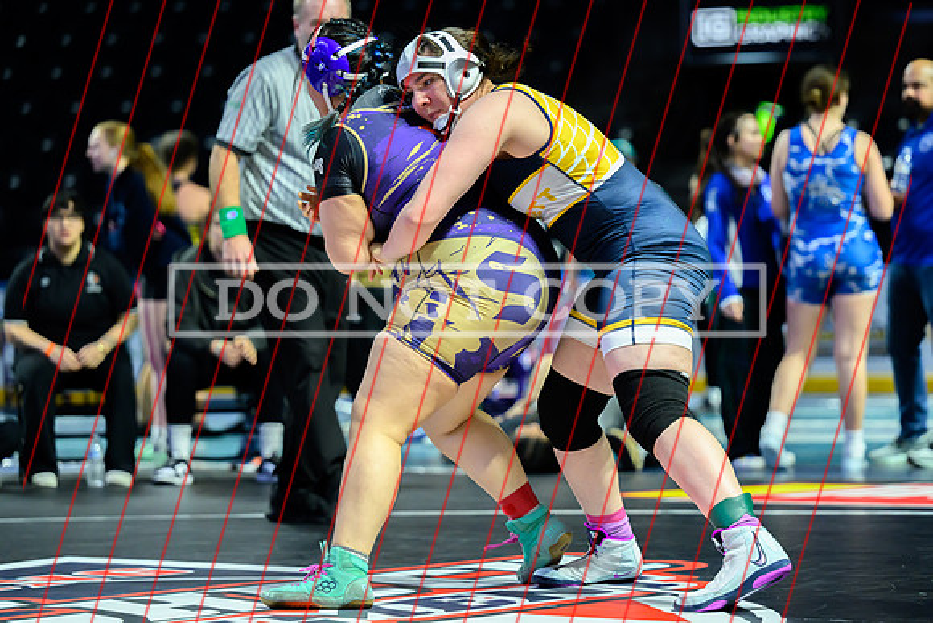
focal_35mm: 138
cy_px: 286
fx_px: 3587
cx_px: 501
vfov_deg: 9.9
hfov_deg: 14.8
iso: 3200
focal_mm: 120
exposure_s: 1/640
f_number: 2.8
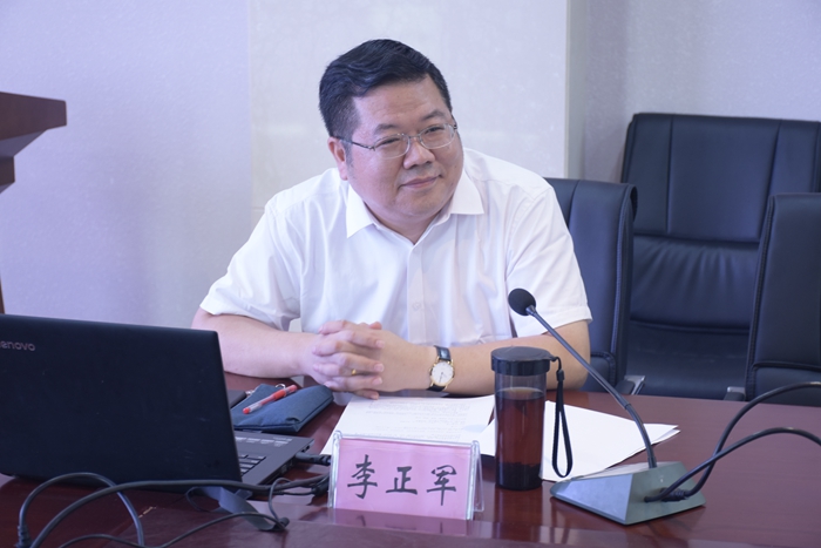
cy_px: 274
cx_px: 410
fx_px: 1711
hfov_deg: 27.0
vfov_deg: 18.2
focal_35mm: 75
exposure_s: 1/15
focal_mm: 50
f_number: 4.8
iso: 400
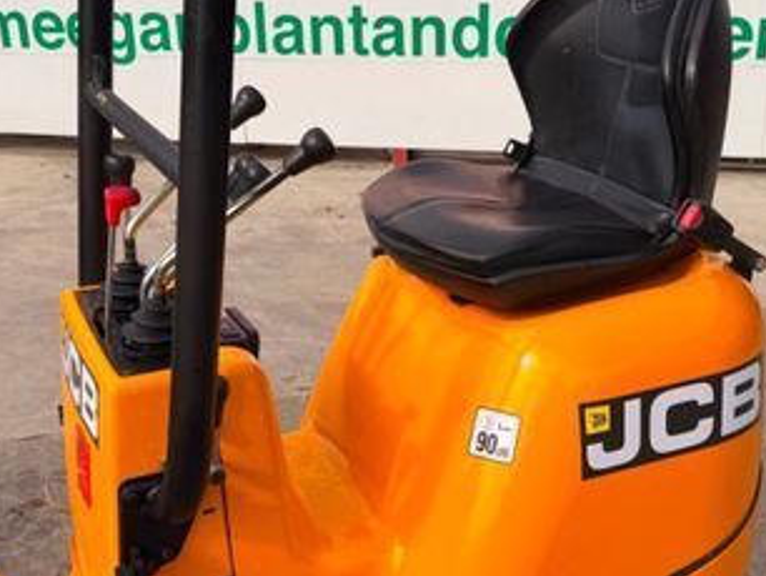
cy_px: 338
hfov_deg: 40.4
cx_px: 411
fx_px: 1041
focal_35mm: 47
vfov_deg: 30.9
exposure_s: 1/4405
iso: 80
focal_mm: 6.76
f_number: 1.78
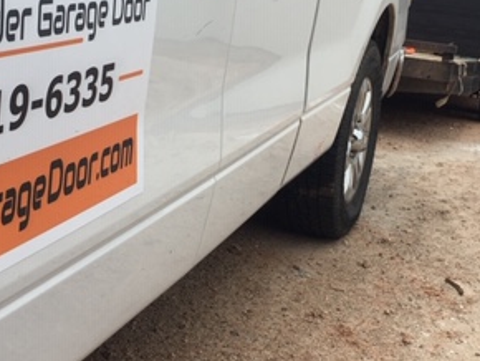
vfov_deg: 23.0
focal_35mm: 64
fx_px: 888
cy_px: 162
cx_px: 245
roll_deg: -6.9
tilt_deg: -8.9
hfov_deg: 30.2
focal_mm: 4.15
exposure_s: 1/578
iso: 25
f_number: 2.2
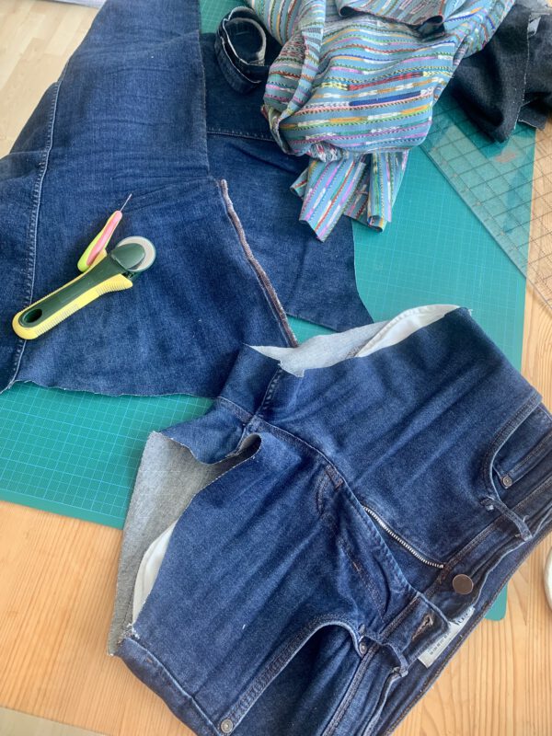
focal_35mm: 26
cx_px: 276
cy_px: 368
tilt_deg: -65.9
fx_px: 553
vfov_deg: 67.3
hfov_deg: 53.1
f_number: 1.8
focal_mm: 4.25
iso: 100
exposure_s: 1/65
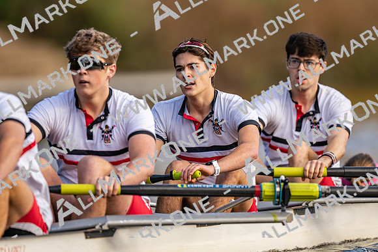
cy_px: 126
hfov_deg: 3.4
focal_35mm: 600
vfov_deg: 2.3
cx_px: 189
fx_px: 6301
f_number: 4
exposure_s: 1/2500
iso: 800
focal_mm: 600
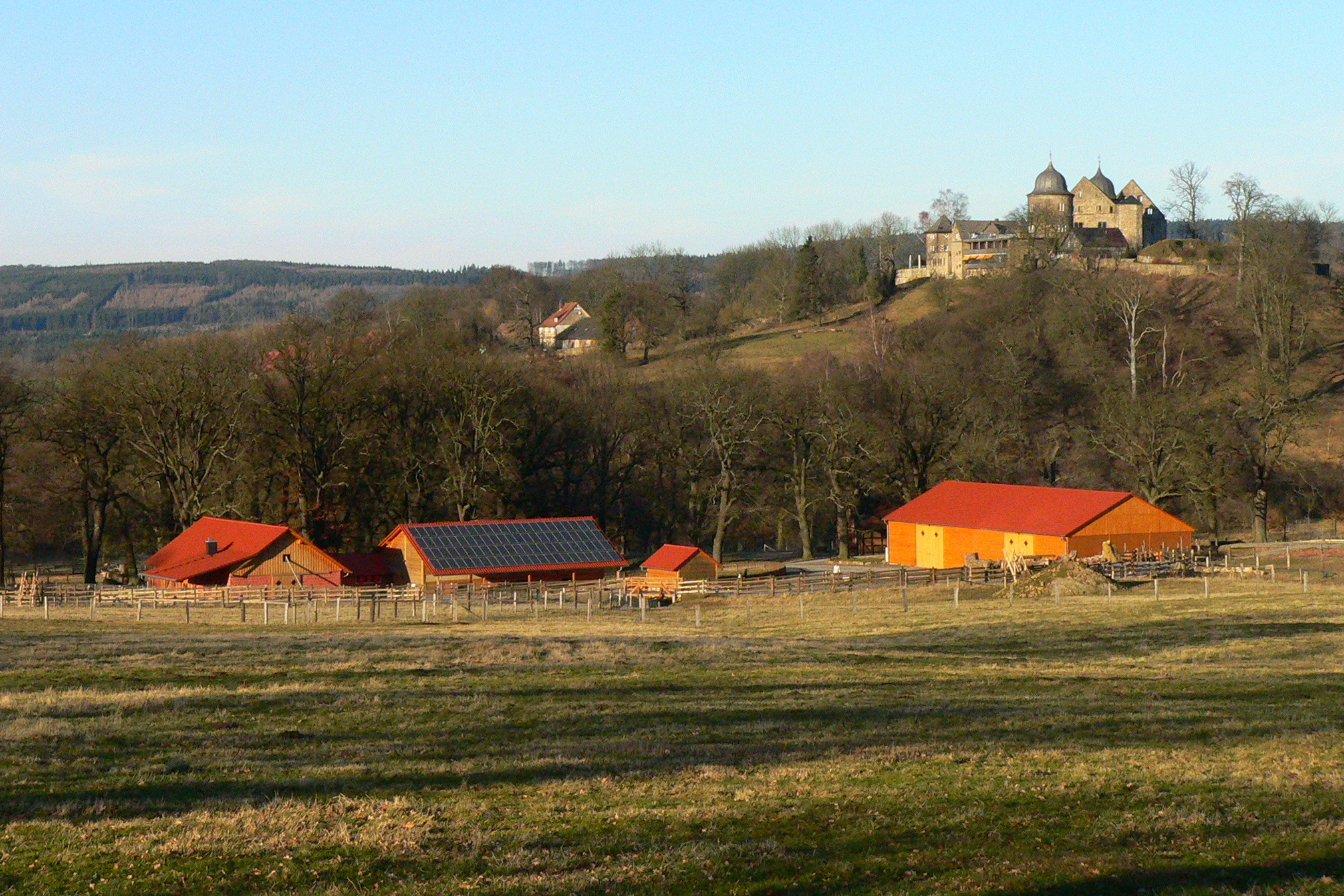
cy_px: 393
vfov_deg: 17.5
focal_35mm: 78
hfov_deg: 26.0
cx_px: 666
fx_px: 2912
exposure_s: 1/1300
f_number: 5.6
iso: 400
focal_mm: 12.3
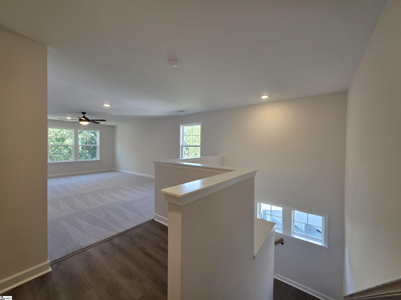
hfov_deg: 106.2
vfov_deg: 89.9
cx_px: 200
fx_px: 151
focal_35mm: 13
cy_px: 150
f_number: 1.9
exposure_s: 1/120
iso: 125
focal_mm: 2.2
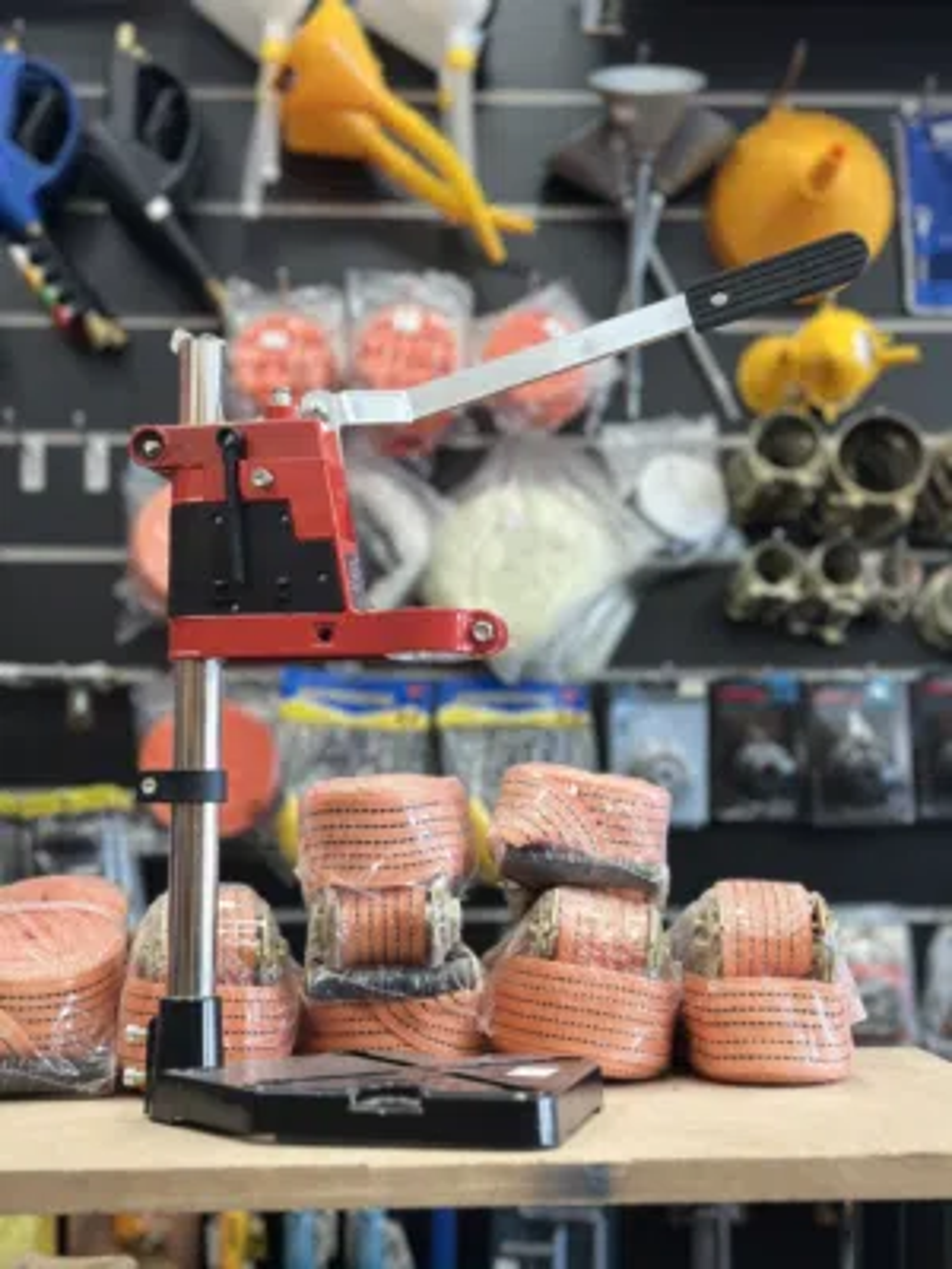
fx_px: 1760
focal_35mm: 48
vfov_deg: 39.7
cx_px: 476
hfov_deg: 30.3
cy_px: 634
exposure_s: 1/146
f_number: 1.78
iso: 64
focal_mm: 6.86
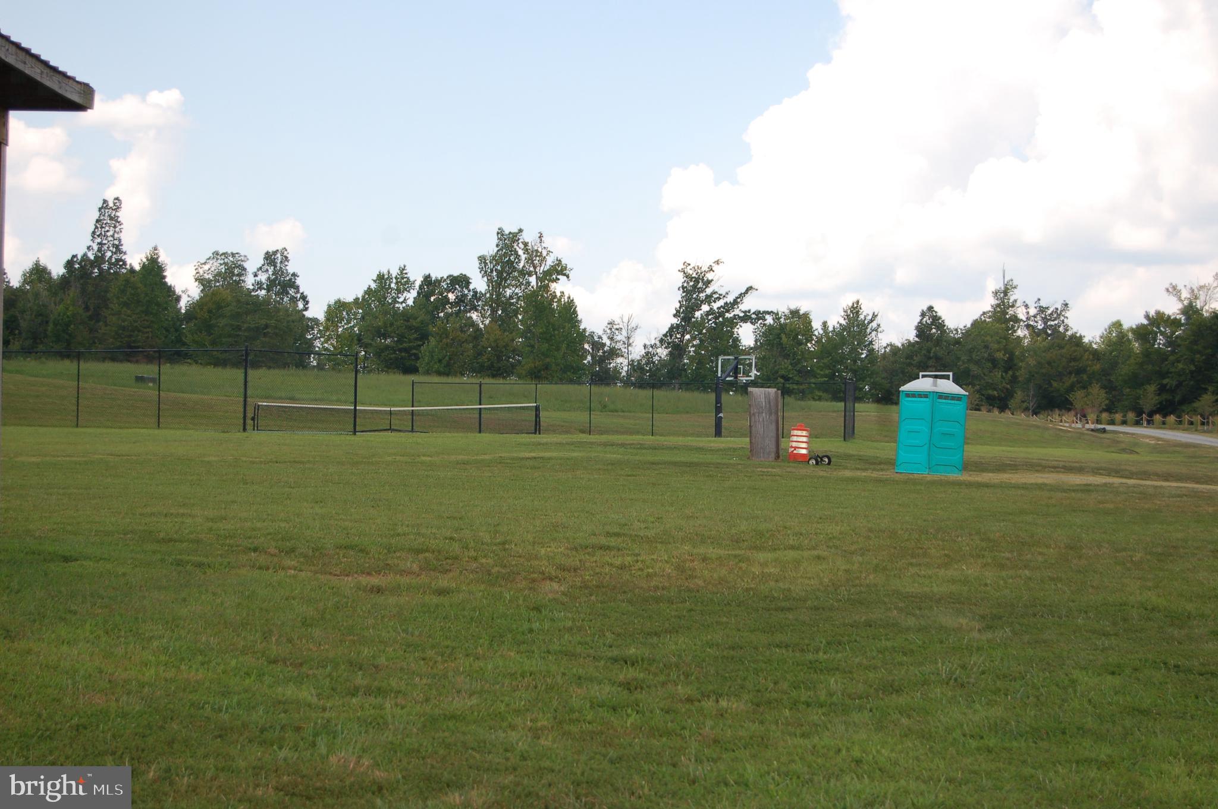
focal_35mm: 72
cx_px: 609
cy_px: 404
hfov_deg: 28.1
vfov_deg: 18.9
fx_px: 2433
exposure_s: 1/500
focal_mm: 48
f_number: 5.6
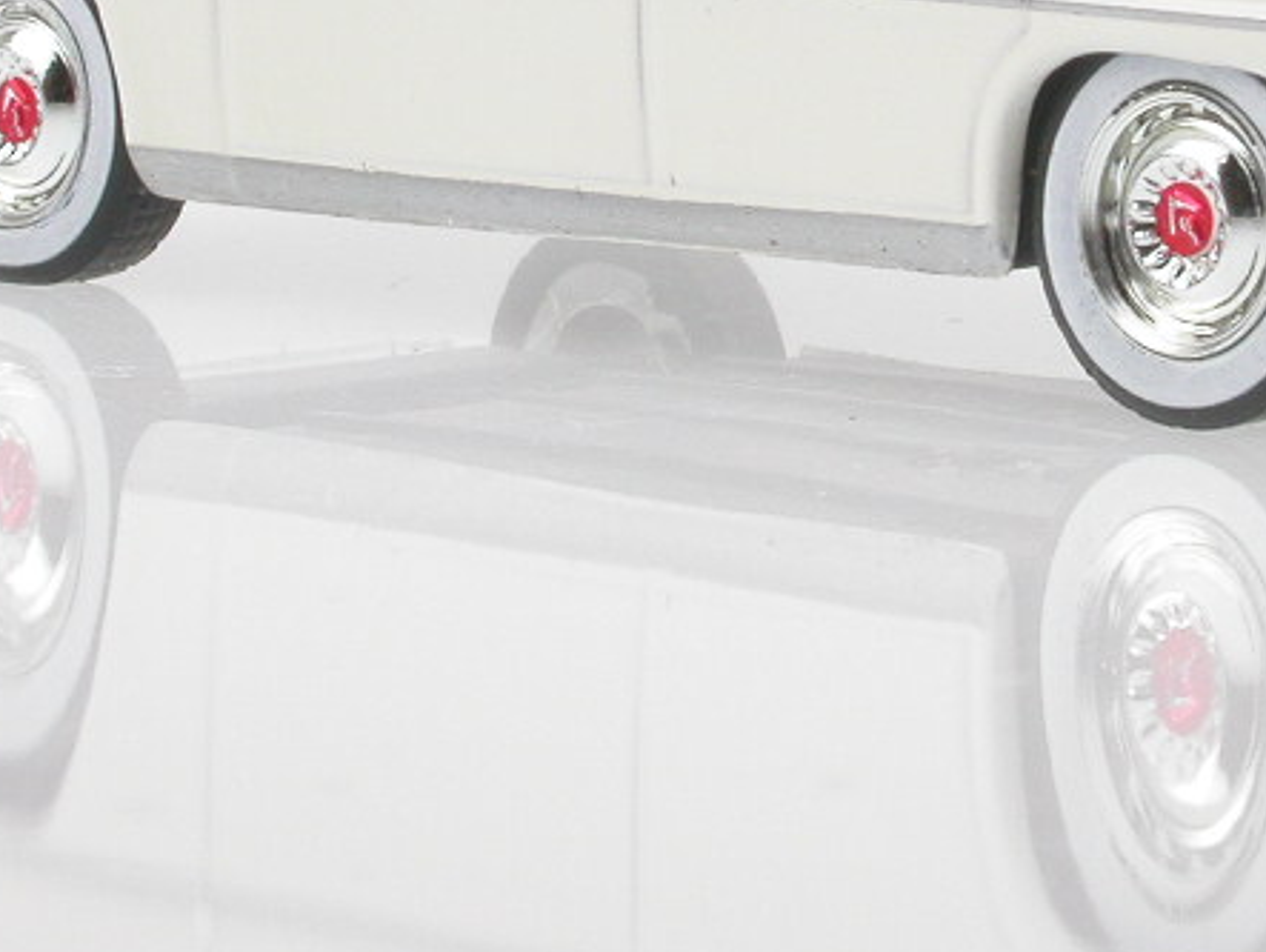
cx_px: 1055
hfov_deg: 7.8
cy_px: -34
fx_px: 9297
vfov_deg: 5.8
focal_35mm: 254
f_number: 10.7
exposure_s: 1/9.5
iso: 100
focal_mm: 22.9
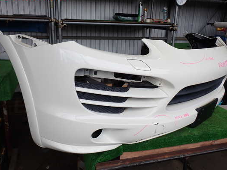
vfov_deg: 41.8
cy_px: 88
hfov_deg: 53.9
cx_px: 116
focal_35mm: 34
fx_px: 223
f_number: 3.2
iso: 100
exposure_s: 1/60
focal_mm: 5.4
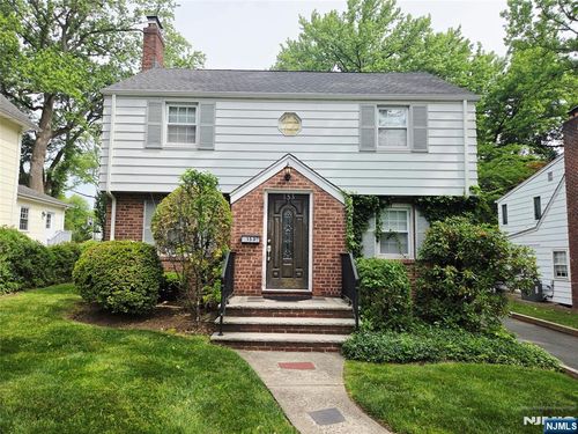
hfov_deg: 73.9
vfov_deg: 58.9
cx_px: 289
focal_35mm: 23
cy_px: 217
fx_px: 384
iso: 80
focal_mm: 5.4
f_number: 1.8
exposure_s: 1/3333
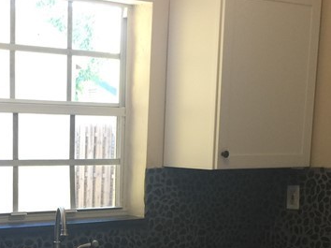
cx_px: 65
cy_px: 281
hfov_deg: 23.0
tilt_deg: -8.9
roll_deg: -1.7
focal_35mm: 84
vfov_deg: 16.9
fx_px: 803
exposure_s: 1/30
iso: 32
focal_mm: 4.15
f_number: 2.2
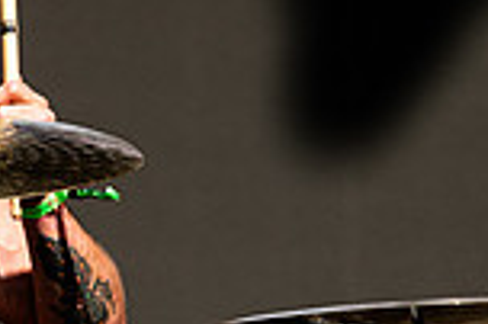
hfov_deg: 2.4
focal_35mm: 854
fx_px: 11564
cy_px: -55
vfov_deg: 1.6
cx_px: 459
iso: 320
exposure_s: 1/2500
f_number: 5.6
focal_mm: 200
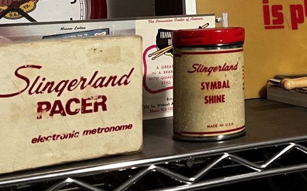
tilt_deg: +10.0
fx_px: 669
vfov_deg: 15.0
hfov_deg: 24.6
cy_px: -106
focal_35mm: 80
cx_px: 307
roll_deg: +1.7
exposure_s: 1/40
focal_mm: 5.1
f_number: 1.6
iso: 400
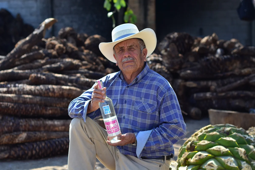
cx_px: 128
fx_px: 531
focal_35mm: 75
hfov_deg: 27.0
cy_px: 85
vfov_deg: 18.2
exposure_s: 1/1000
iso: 100
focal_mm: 50
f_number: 3.2
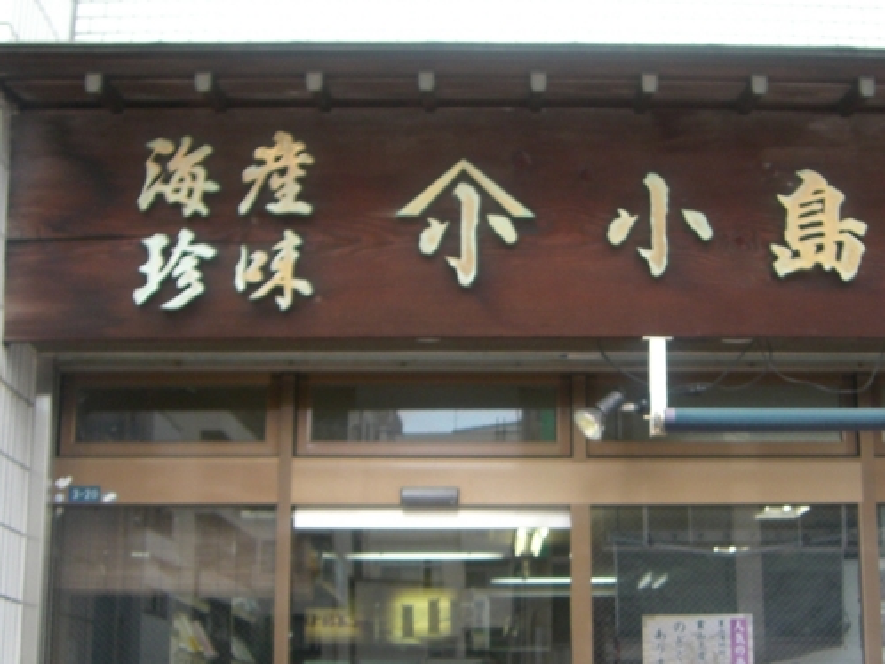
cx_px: 588
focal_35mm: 61
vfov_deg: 24.0
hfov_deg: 31.4
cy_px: 383
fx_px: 1560
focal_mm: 6.2
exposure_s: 1/100
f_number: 2.7
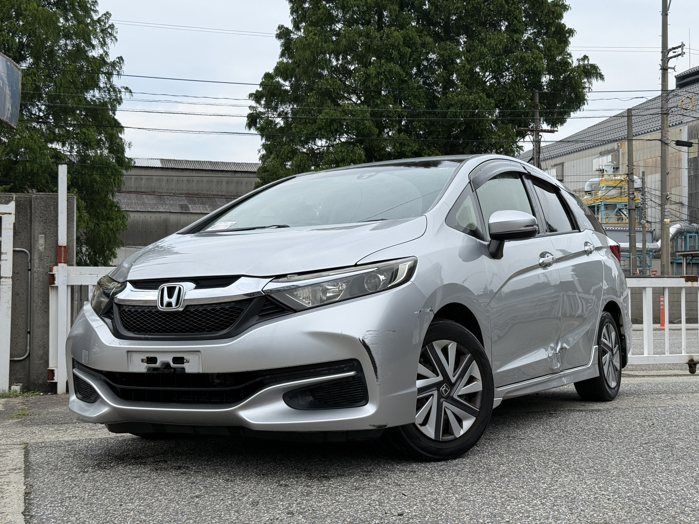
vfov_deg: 30.3
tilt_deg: +2.5
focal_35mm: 48
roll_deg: -0.2
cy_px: 262
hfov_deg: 39.7
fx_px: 969
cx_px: 350
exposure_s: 1/2033
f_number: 1.78
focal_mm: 6.76
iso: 64
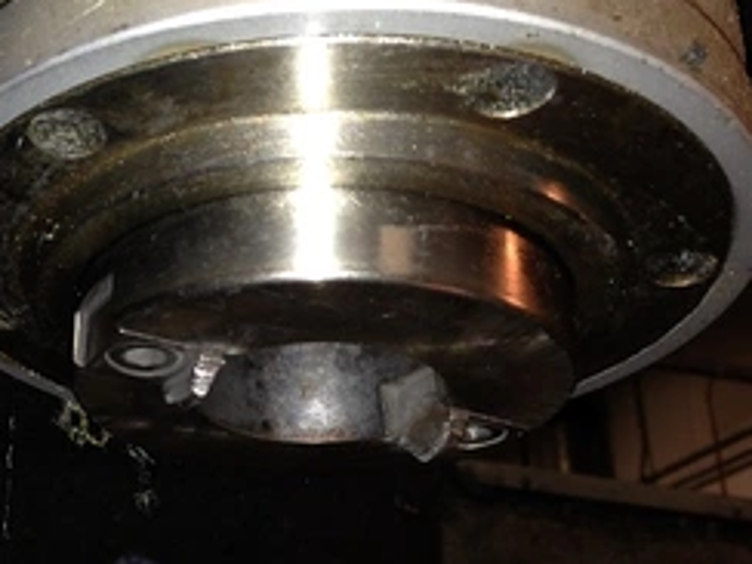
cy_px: 373
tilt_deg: +23.9
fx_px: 1173
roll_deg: -3.0
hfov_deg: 34.8
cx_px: 185
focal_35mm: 54
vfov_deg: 26.9
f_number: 2.4
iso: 50
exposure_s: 1/28
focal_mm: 4.12
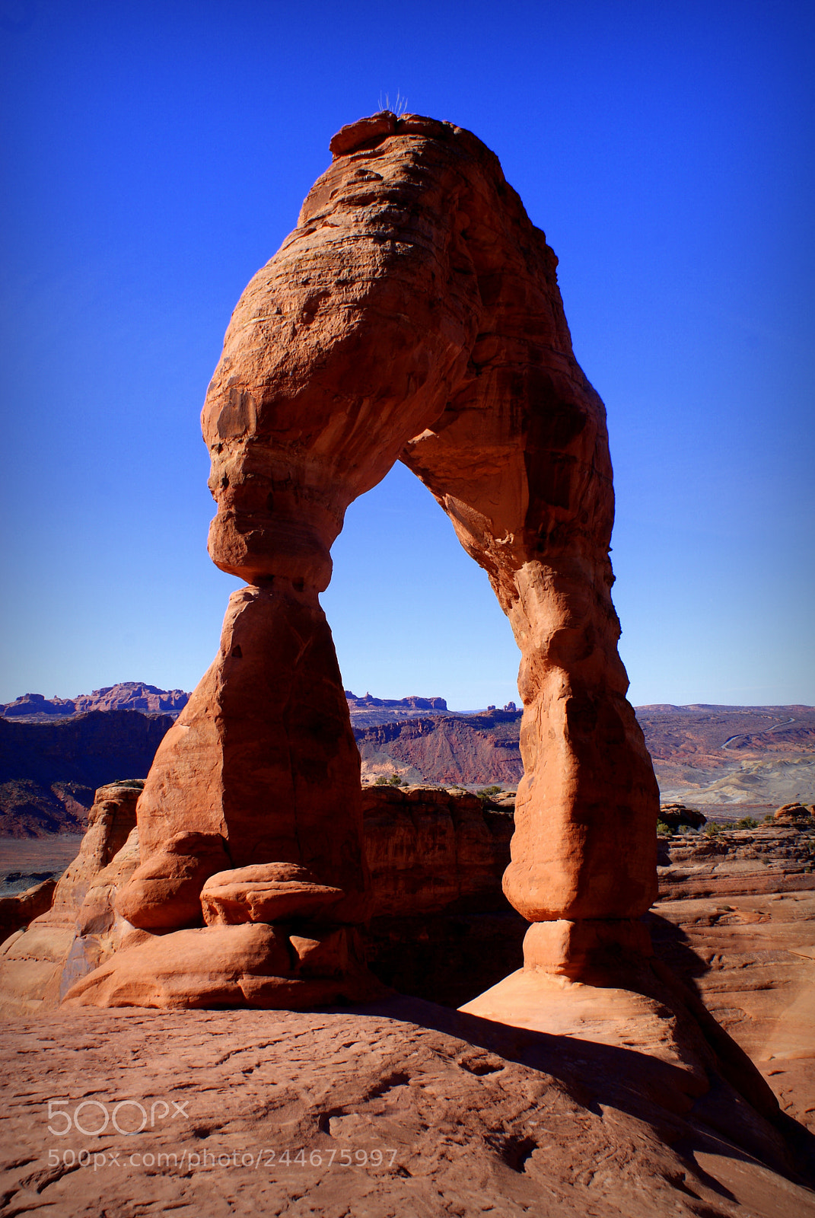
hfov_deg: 34.3
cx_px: 408
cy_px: 609
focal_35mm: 39
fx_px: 1321
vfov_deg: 49.5
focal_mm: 26
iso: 100
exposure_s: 1/100
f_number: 14
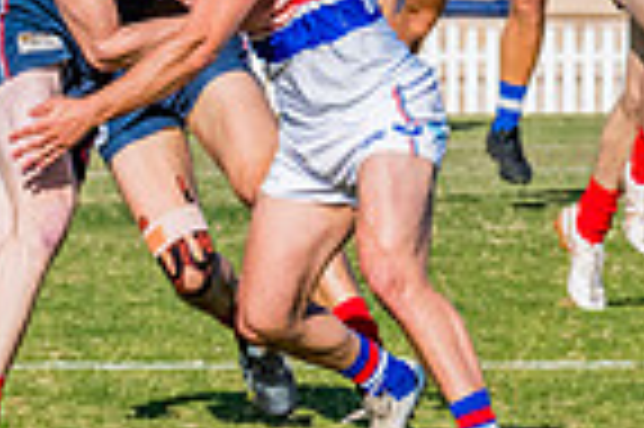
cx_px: 135
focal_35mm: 1109
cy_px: 47
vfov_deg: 1.2
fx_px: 19816
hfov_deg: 1.9
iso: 800
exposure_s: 1/1600
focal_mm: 270
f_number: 13
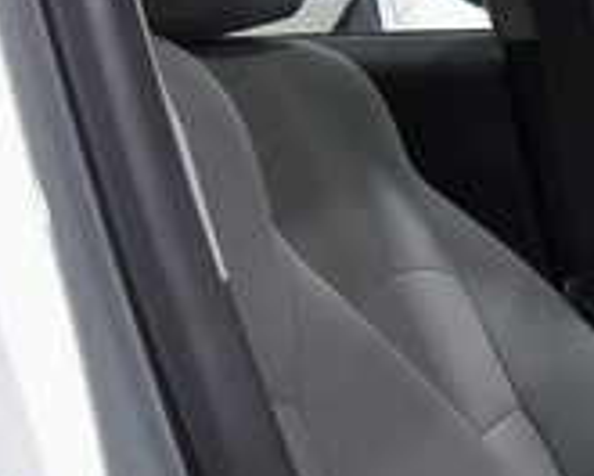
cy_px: 489
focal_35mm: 157
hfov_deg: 10.9
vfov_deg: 9.8
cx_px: 1289
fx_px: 2760
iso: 1600
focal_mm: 18
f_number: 3.5
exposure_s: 1/60
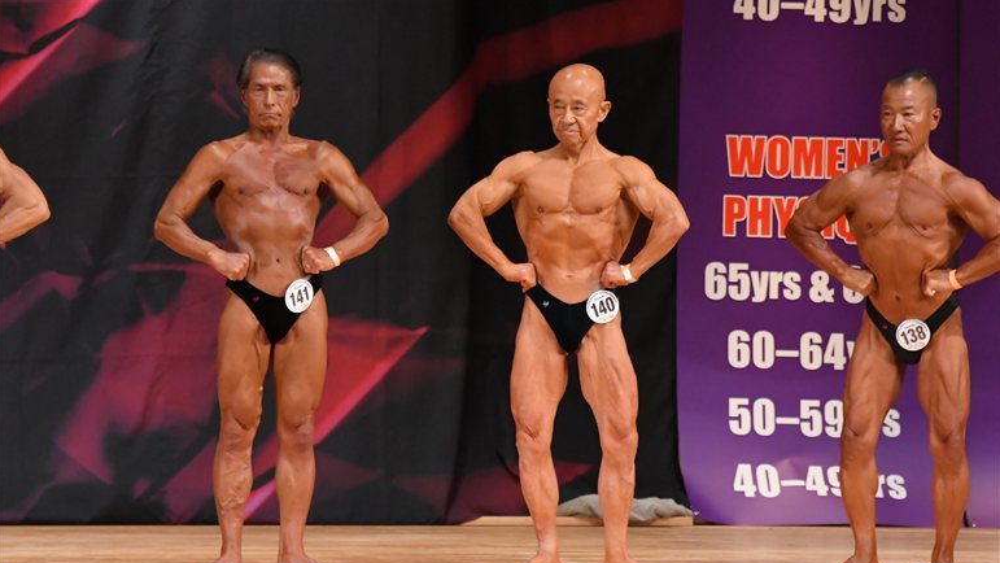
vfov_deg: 4.1
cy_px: 292
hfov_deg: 7.2
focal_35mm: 300
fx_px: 7956
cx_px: 499
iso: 5600
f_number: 5.6
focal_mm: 190
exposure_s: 1/400
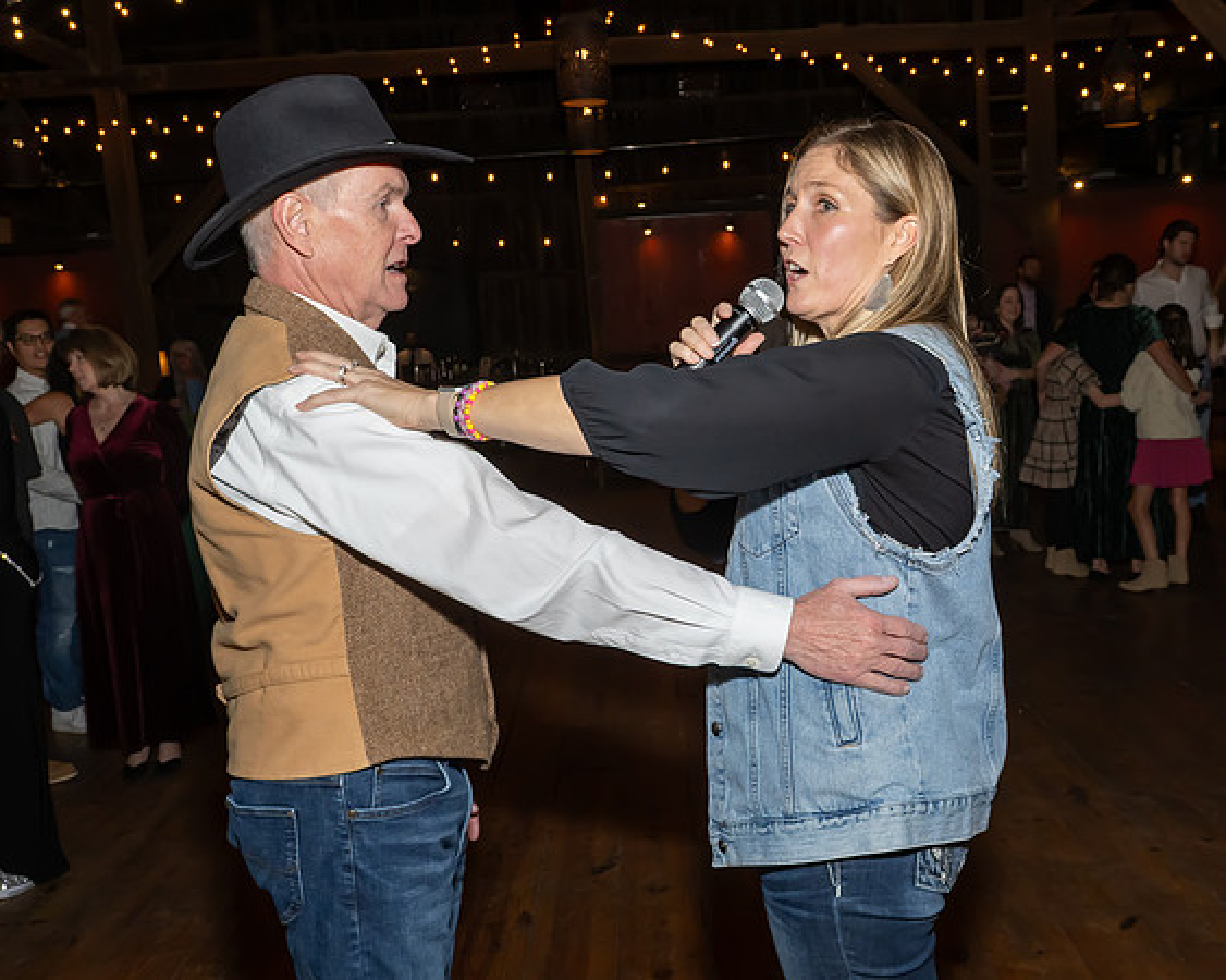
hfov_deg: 47.0
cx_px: 698
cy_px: 529
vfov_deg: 38.4
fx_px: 1405
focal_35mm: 39
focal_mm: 20
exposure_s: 1/250
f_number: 8
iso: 640
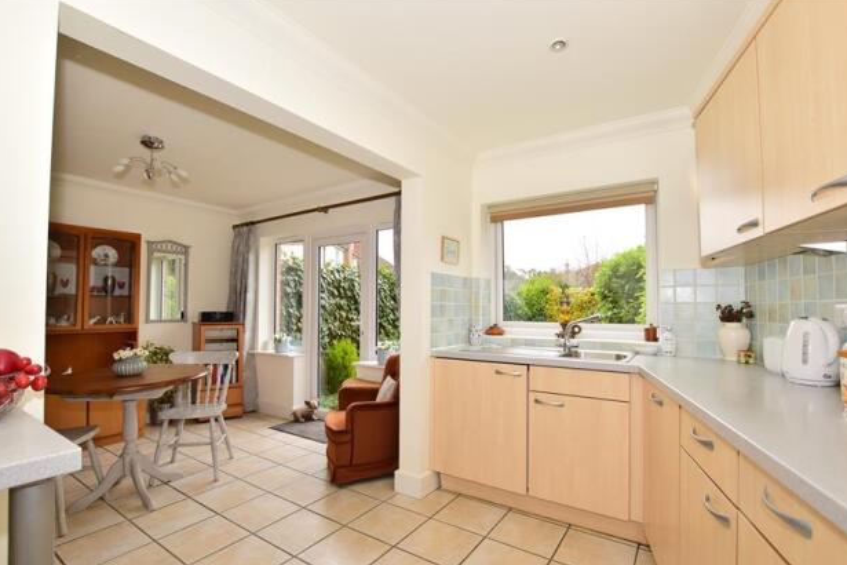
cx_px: 415
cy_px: 294
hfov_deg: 96.7
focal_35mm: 16
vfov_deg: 73.7
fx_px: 376
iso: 500
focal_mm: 10
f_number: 6.3
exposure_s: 1/160
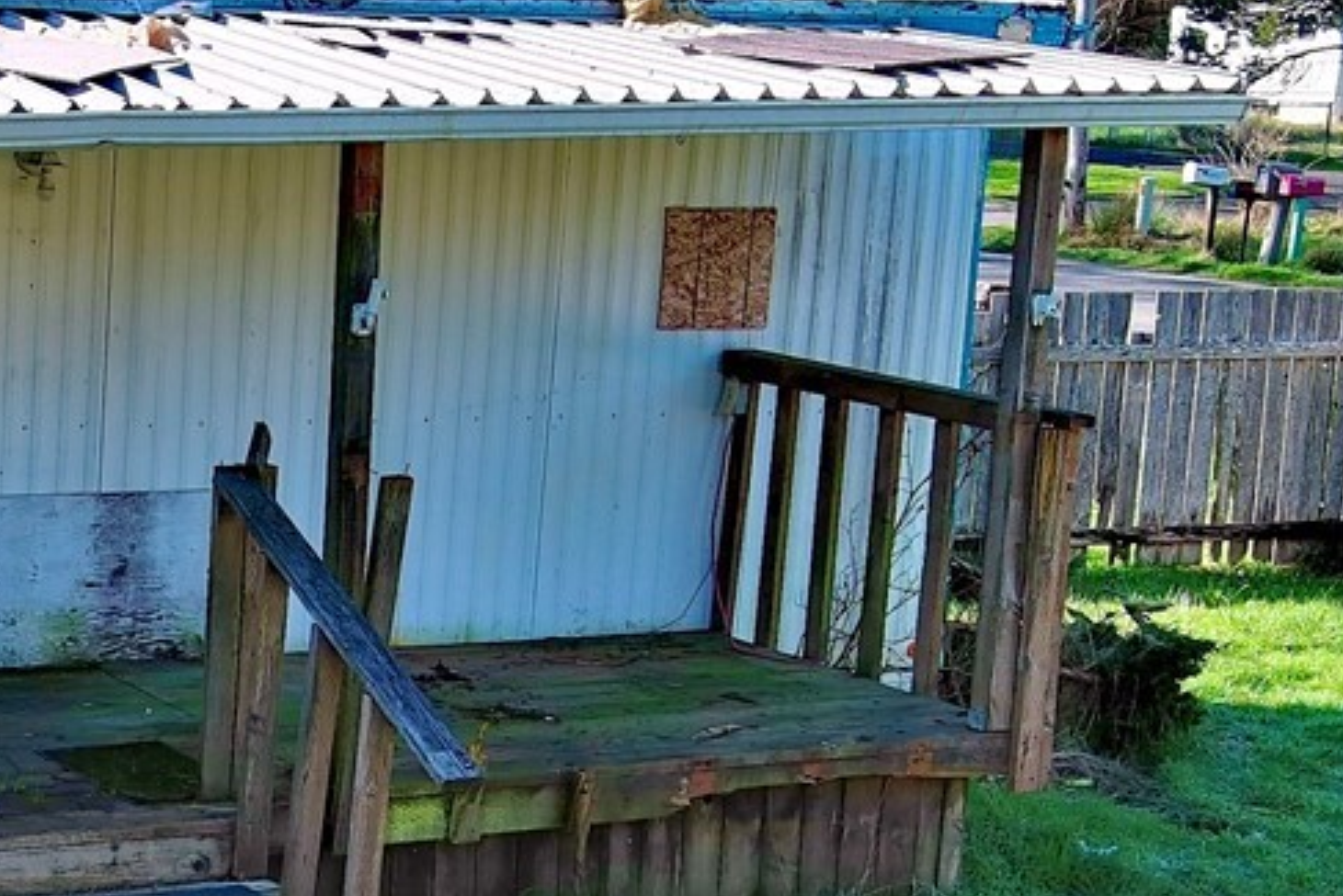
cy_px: 870
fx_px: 3769
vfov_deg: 13.4
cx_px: -106
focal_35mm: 101
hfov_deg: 19.4
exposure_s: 1/393
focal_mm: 10.57
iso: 100
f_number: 2.8
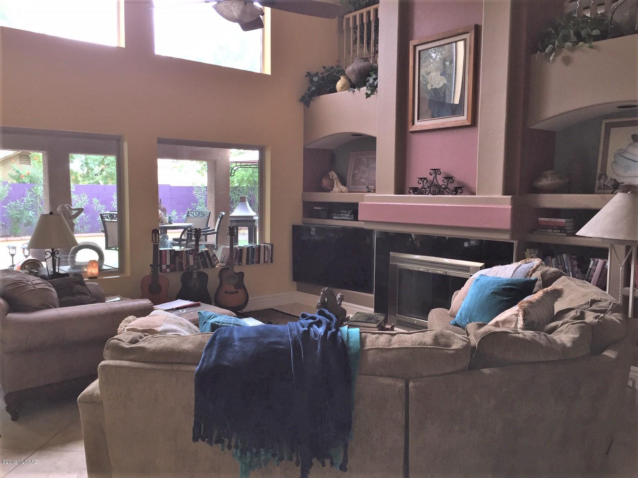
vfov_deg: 48.2
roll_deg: -1.3
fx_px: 534
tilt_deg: -5.8
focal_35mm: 29
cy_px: 239
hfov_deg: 61.7
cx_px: 319
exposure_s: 1/30
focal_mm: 4.15
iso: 50
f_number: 2.2
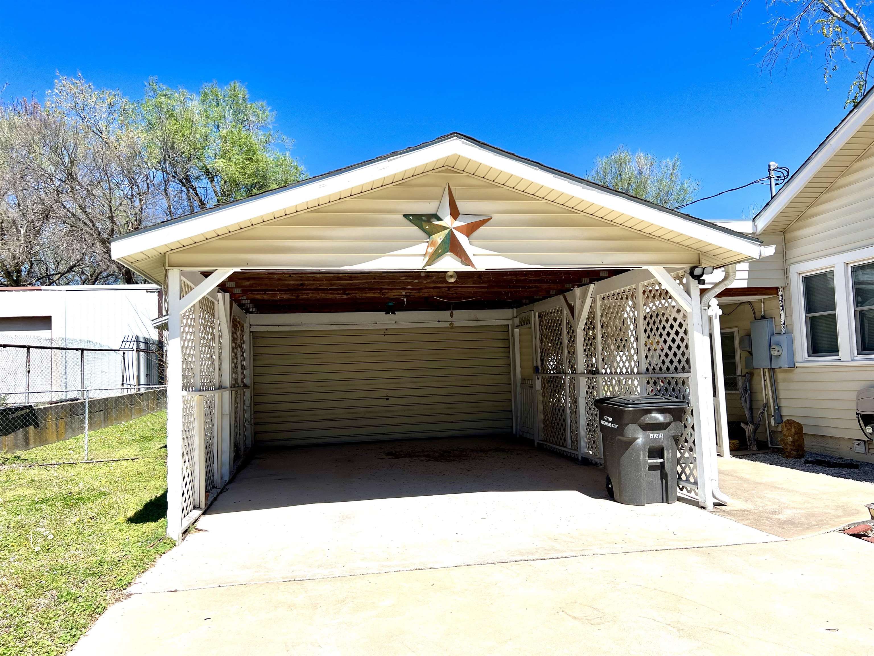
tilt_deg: +3.9
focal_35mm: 26
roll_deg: +1.8
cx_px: 437
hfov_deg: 67.3
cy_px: 328
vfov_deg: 53.1
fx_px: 656
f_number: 1.5
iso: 50
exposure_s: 1/5882
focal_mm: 5.7
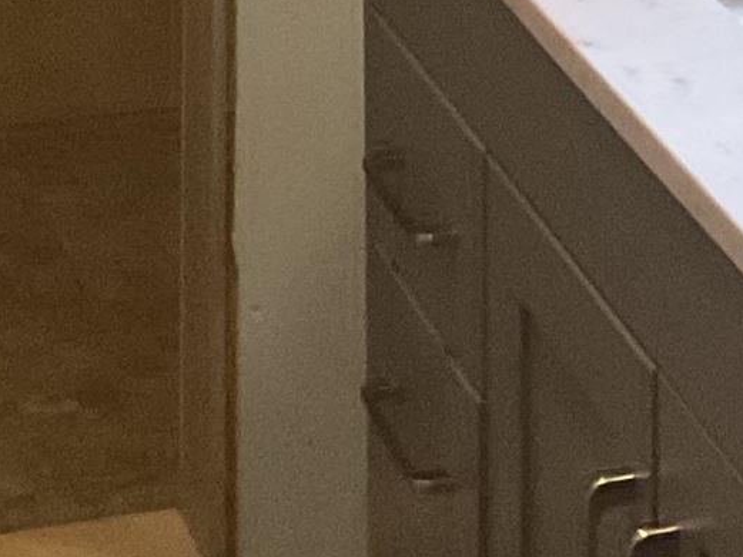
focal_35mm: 171
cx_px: 578
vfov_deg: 8.2
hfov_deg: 11.5
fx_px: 3671
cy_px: -624
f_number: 1.8
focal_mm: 3
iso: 320
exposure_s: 1/40
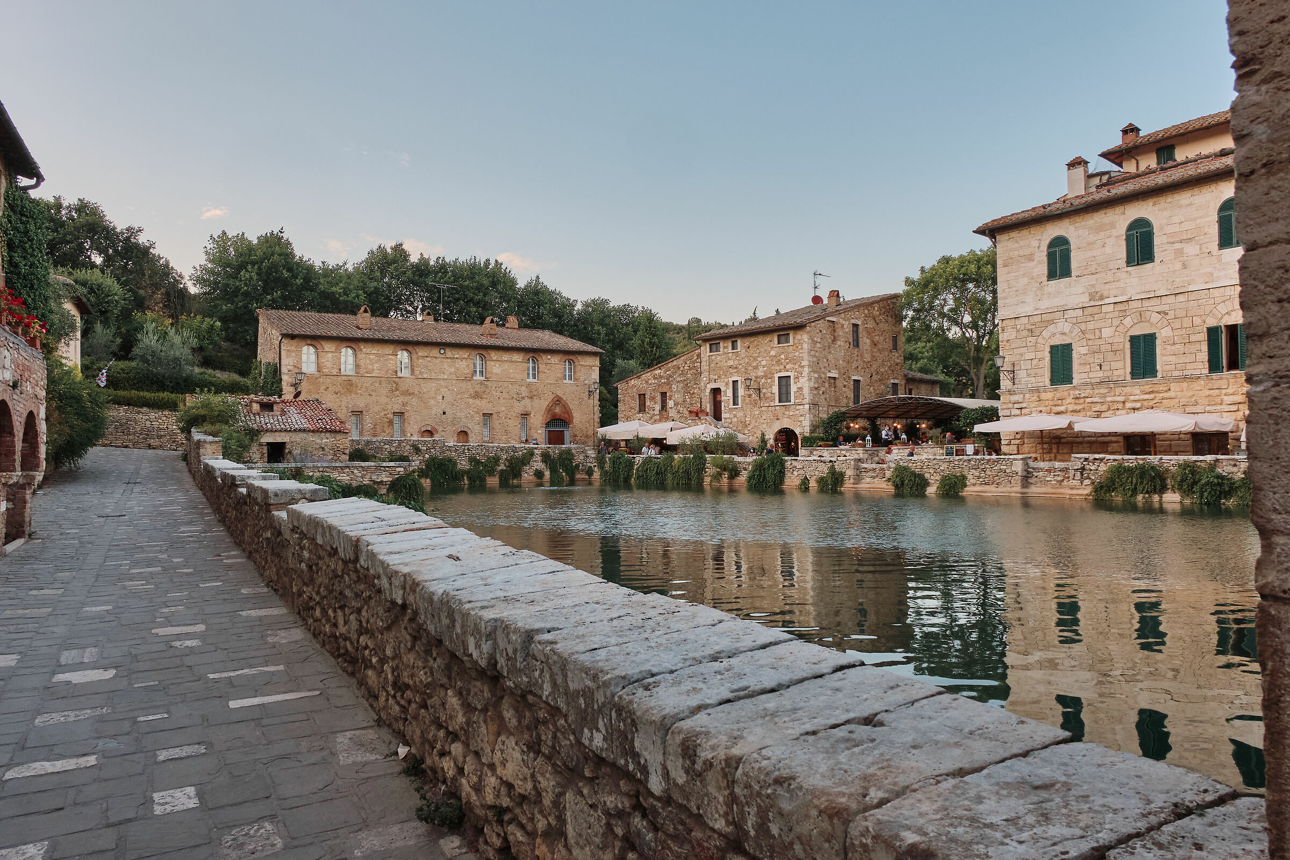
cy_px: 430
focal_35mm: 24
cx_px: 645
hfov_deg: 73.7
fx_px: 860
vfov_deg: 53.1
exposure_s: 1/70
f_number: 11
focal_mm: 16
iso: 800
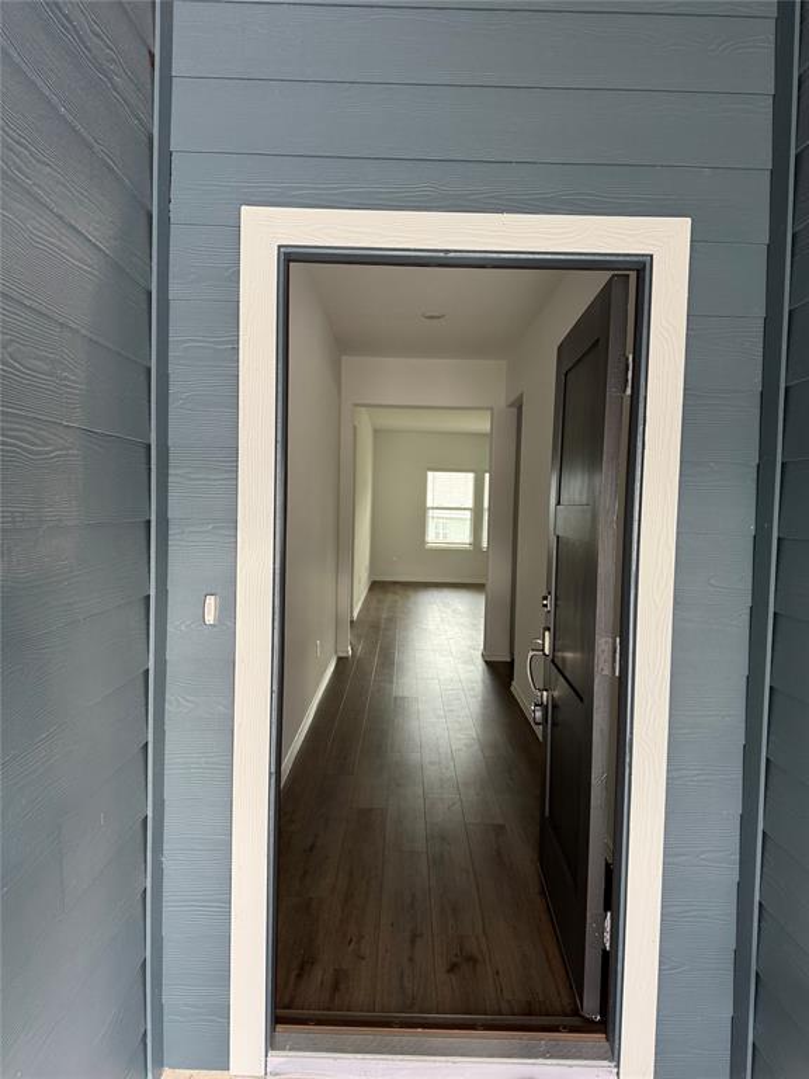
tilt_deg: -1.3
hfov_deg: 56.8
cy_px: 540
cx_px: 404
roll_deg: -0.6
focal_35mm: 24
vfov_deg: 71.6
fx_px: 748
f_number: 1.78
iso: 200
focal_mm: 6.76
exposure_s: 1/121
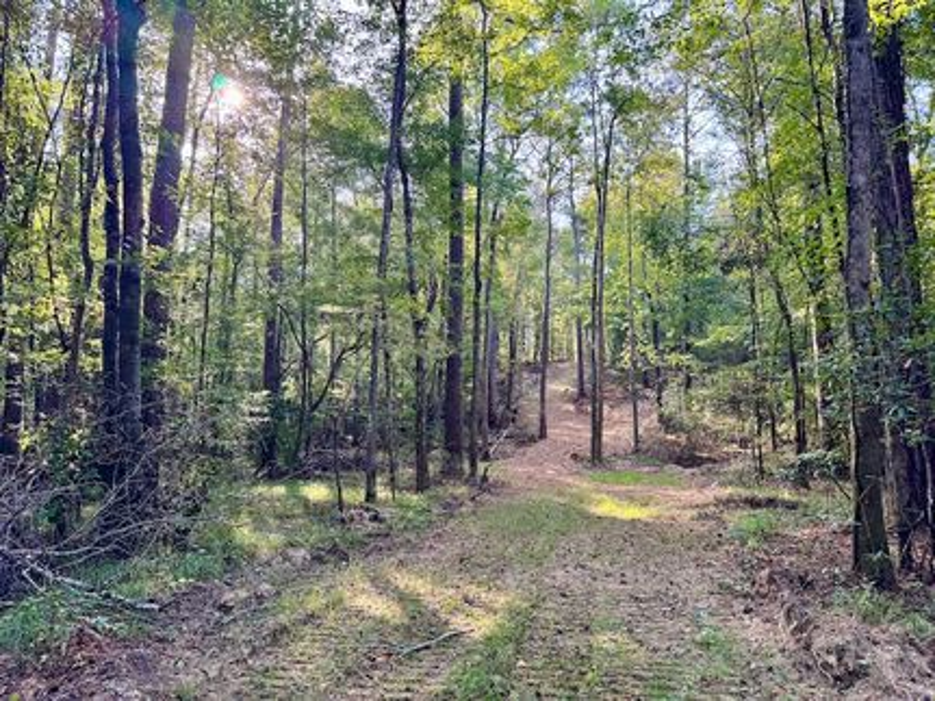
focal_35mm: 24
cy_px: 350
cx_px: 468
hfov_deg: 71.6
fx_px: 648
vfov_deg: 56.8
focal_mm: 6.76
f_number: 1.78
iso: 100
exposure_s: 1/167
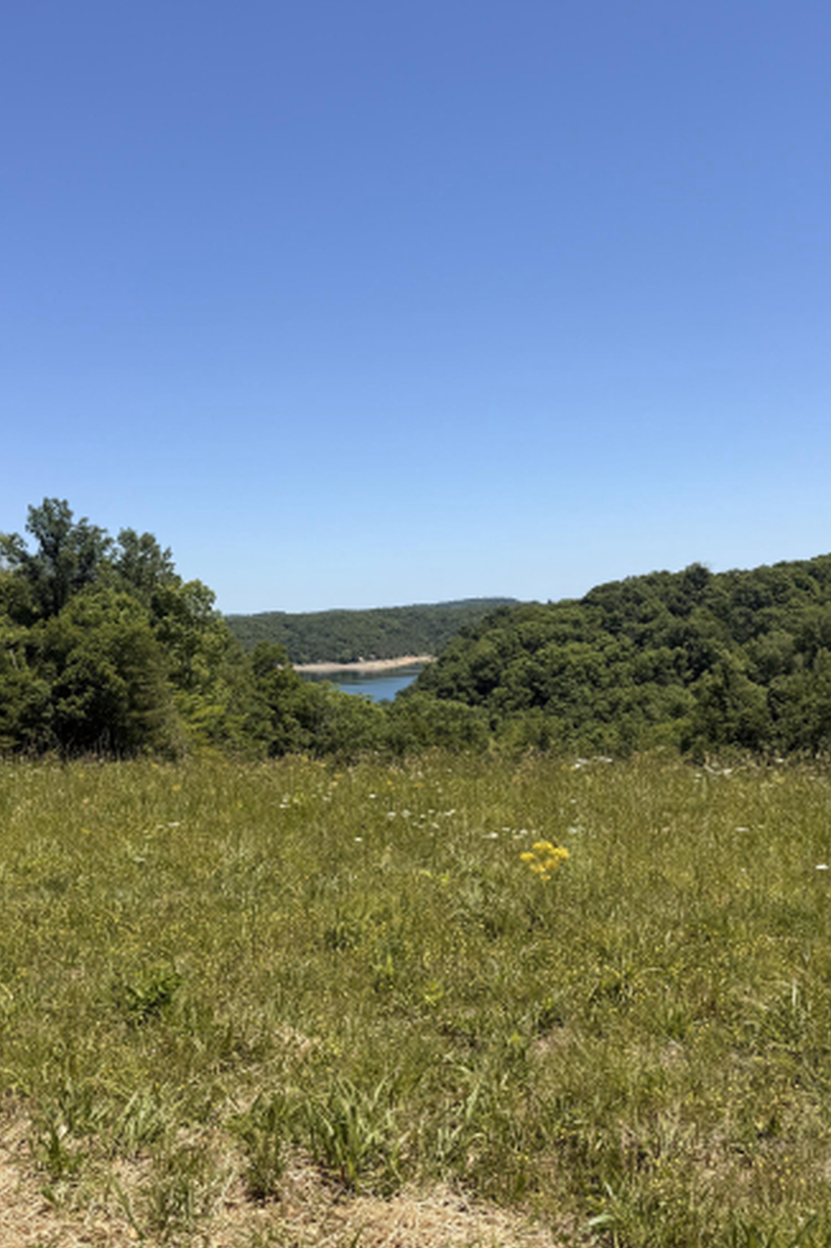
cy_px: 634
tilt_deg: +0.7
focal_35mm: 34
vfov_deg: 55.8
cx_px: 386
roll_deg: +2.3
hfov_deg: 38.8
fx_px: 1179
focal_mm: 6.76
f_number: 1.78
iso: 80
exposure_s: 1/4975
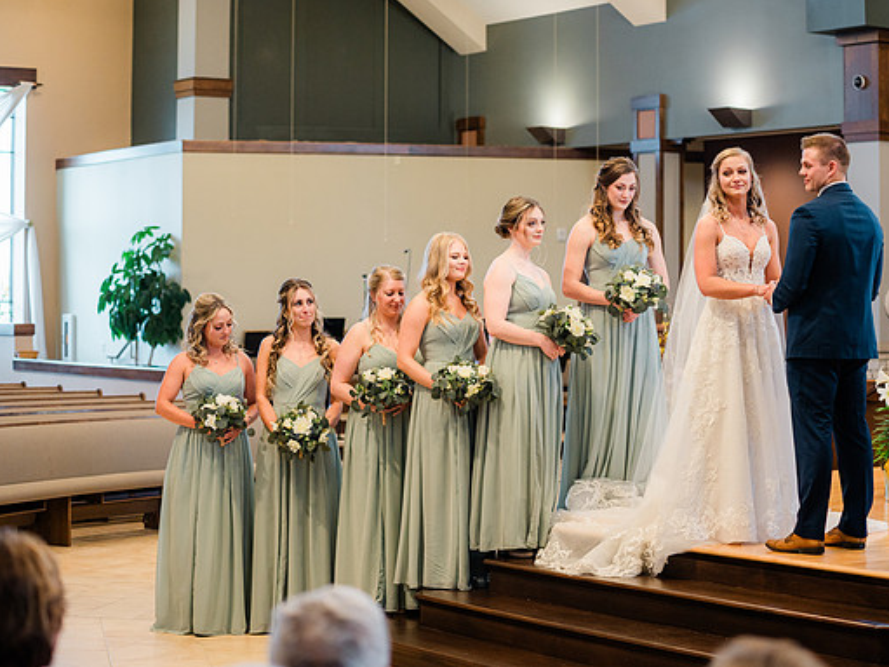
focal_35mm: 79
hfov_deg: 24.7
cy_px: 333
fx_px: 2028
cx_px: 485
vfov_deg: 18.7
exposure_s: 1/250
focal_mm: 70
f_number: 2.8
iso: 1000
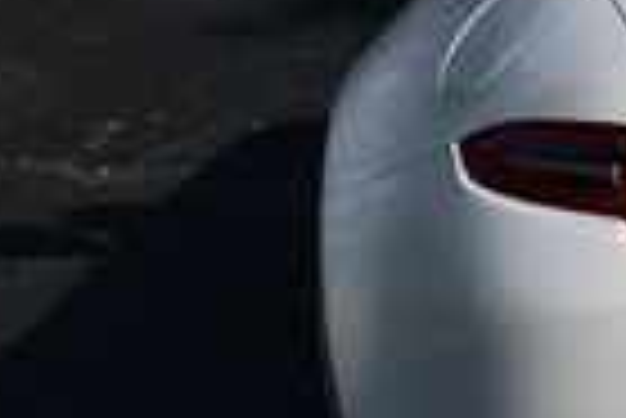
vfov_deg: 5.2
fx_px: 4648
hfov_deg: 7.5
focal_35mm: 267
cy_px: 99
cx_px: 1081
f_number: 10
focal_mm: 29
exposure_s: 1/400
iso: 100
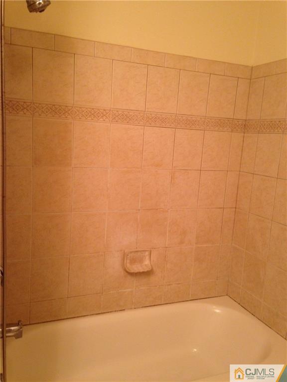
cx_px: 144
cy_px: 191
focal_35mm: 33
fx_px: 365
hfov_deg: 42.9
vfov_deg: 55.4
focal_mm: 4.12
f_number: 2.4
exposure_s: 1/20
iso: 125
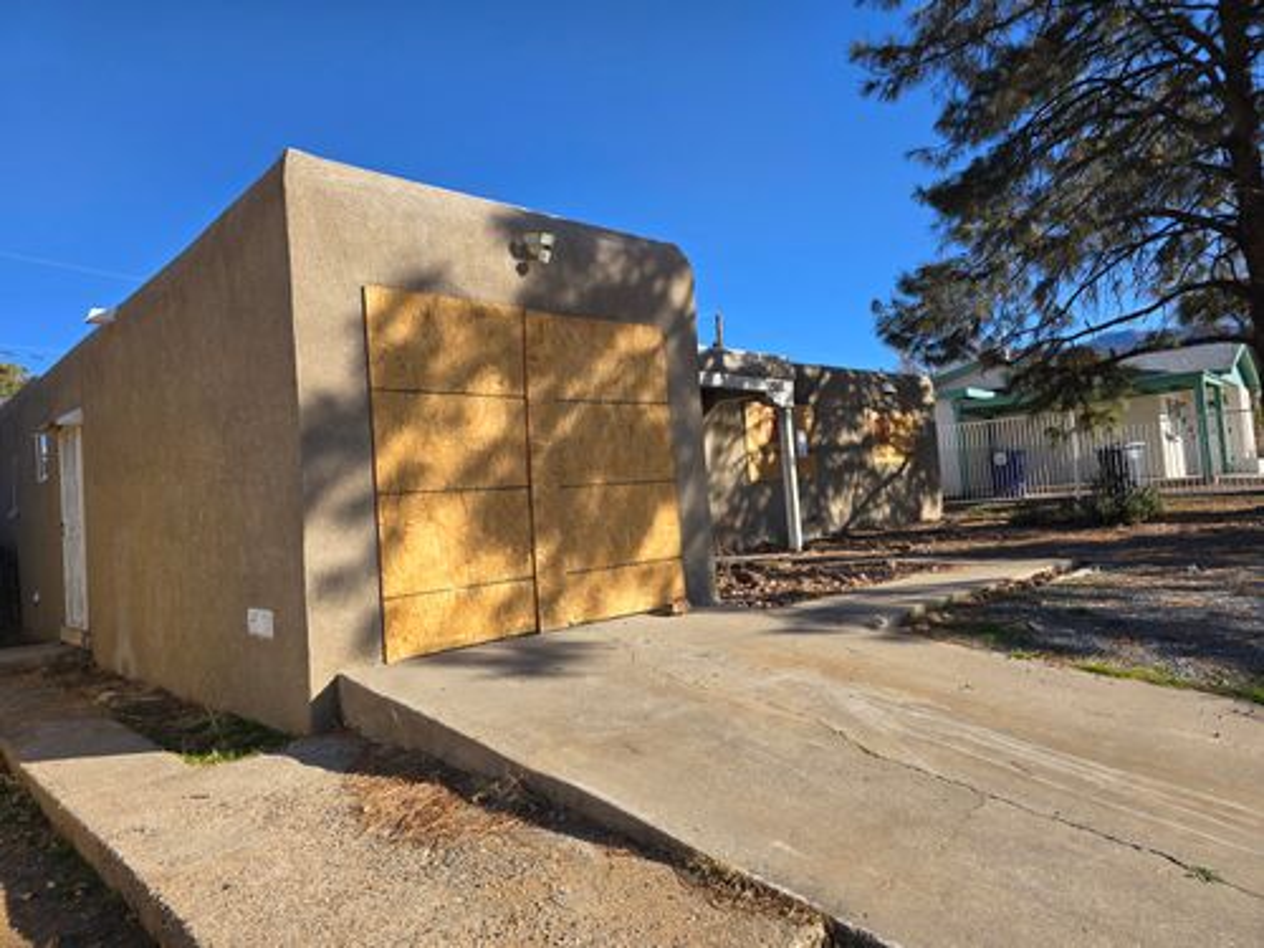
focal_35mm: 23
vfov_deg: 58.9
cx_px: 632
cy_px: 474
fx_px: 840
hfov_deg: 73.9
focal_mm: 6.3
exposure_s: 1/575
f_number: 1.7
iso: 12
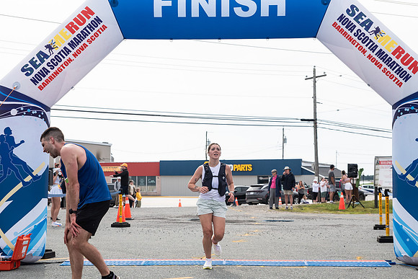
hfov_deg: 30.0
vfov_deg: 20.2
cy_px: 173
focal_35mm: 67
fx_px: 781
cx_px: 209
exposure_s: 1/3200
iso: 800
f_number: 4
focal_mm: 52
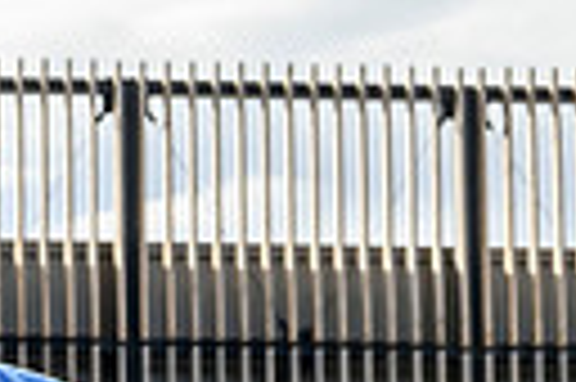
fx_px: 3547
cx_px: -594
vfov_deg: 6.1
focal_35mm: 222
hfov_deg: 8.7
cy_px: 613
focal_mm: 49
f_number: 11
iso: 160
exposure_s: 1/160
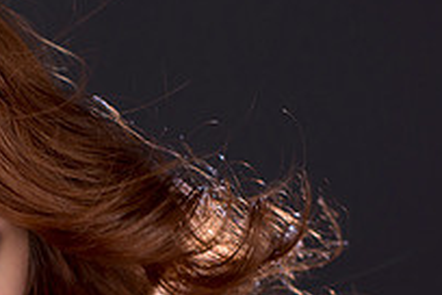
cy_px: 340
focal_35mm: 160
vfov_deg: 8.5
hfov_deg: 12.8
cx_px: 100
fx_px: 1964
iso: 200
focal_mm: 50
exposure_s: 1/160
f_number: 3.5
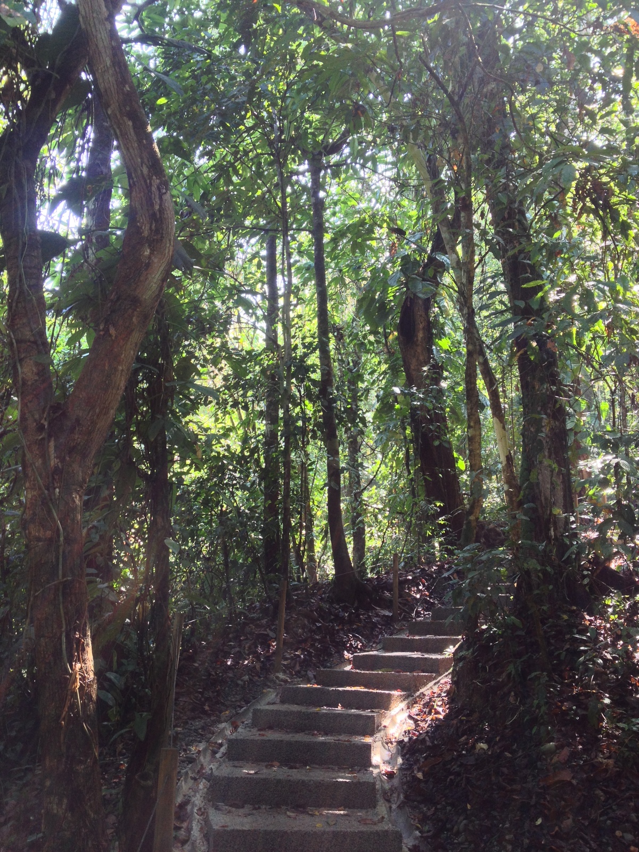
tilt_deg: +14.4
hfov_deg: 40.7
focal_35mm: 35
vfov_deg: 52.6
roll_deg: -1.2
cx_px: 320
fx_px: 861
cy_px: 426
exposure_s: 1/30
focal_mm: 4.28
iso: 50
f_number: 2.4
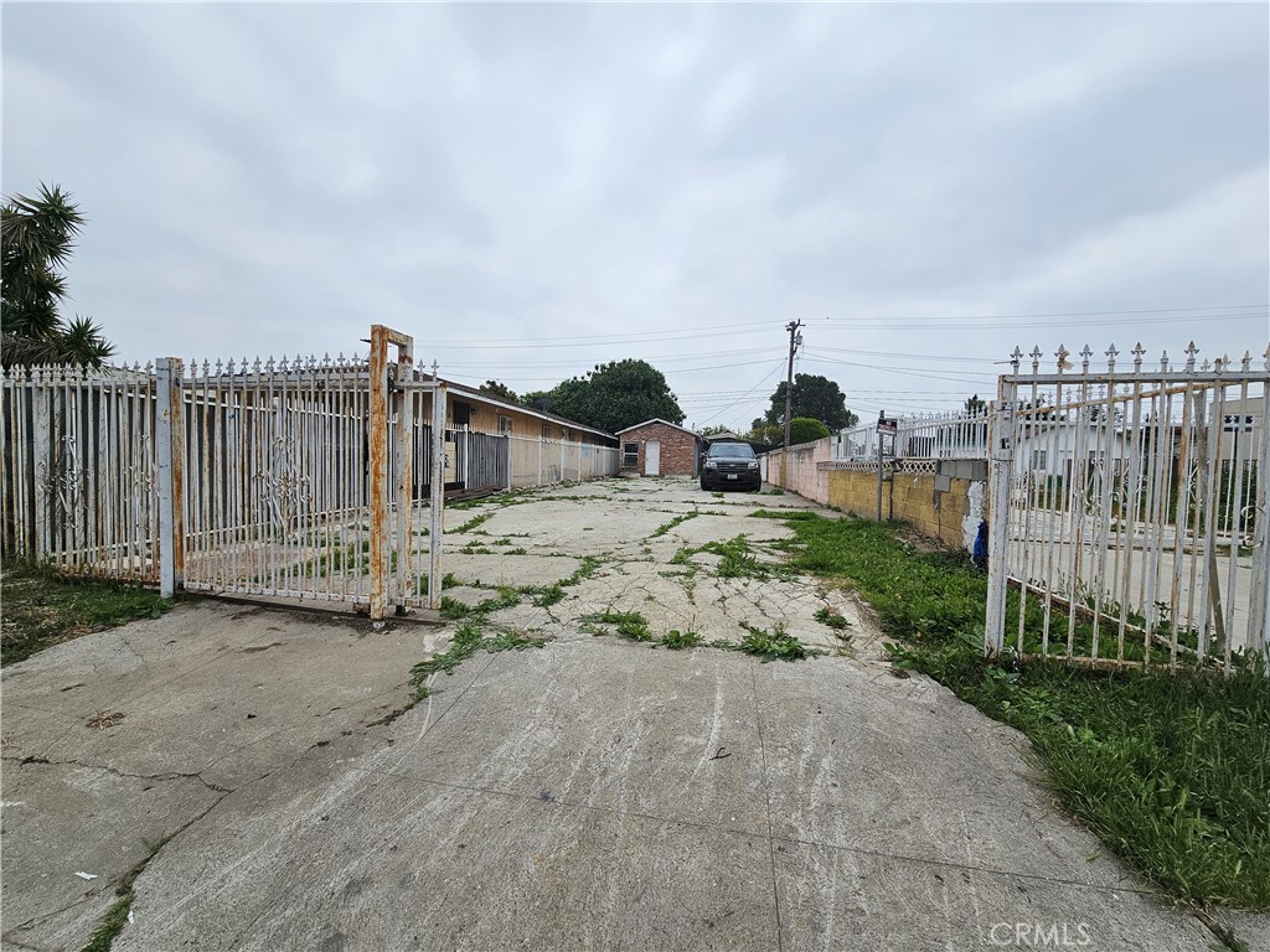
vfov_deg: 89.9
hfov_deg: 106.2
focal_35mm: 13
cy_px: 476
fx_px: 477
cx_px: 635
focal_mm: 2.2
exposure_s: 1/5638
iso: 50
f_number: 2.2
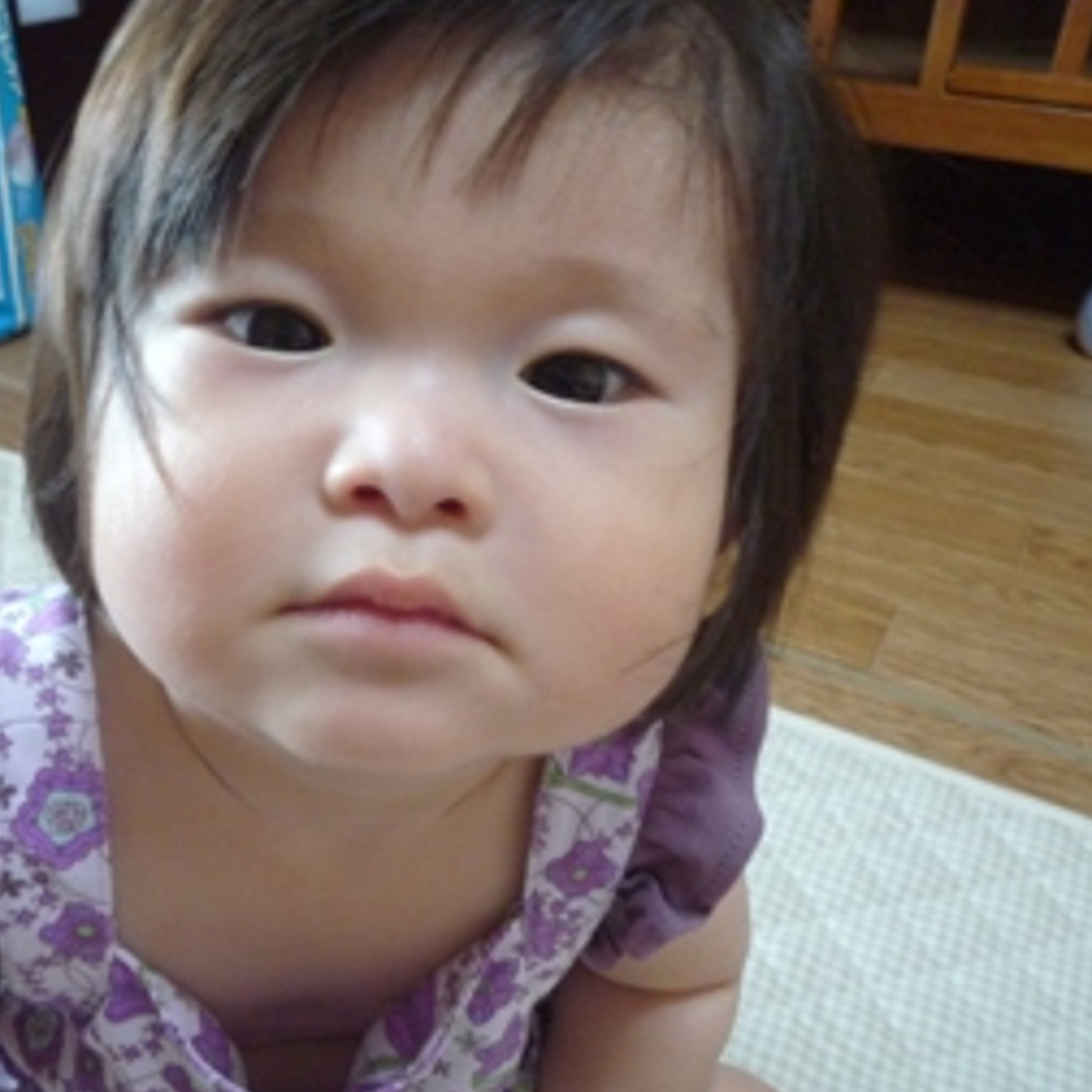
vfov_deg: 51.1
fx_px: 1142
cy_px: 542
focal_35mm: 32
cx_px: 366
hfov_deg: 50.2
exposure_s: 1/25
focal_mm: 4.4
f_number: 2.8
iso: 400
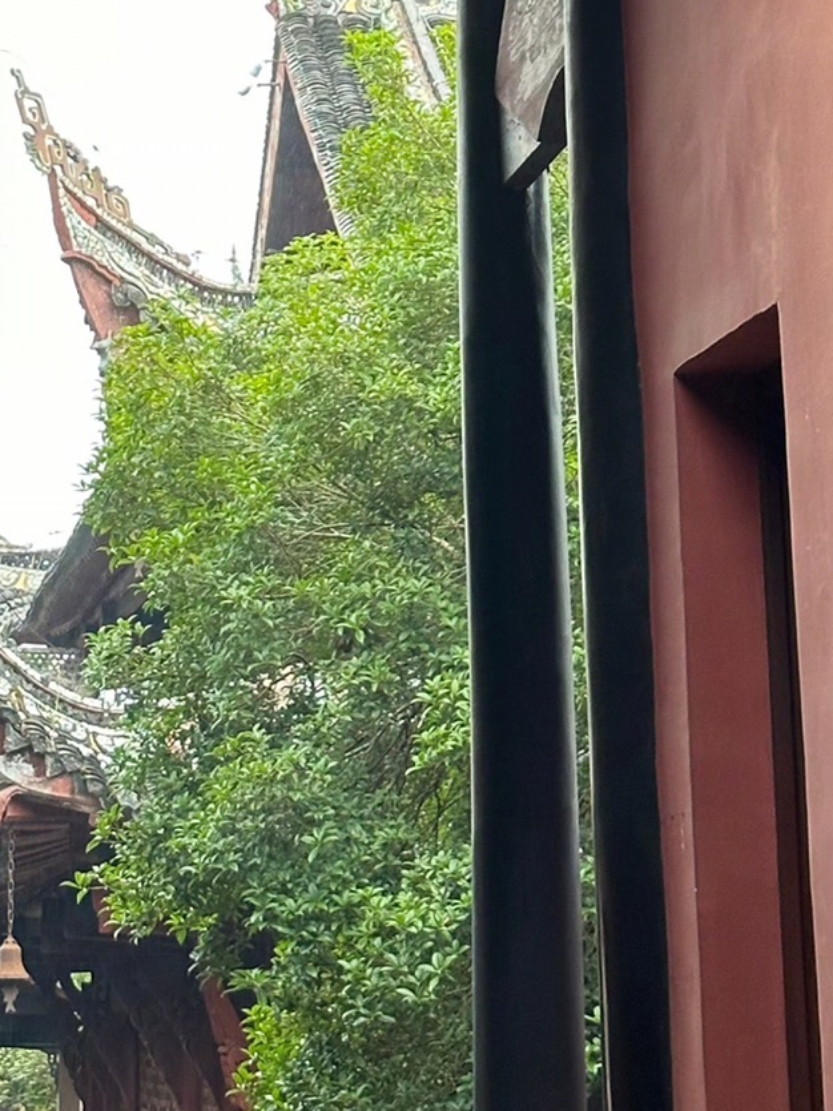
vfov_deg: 16.4
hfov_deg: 12.8
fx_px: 3691
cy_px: -206
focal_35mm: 115
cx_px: 61
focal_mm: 6.86
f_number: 1.78
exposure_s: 1/119
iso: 80
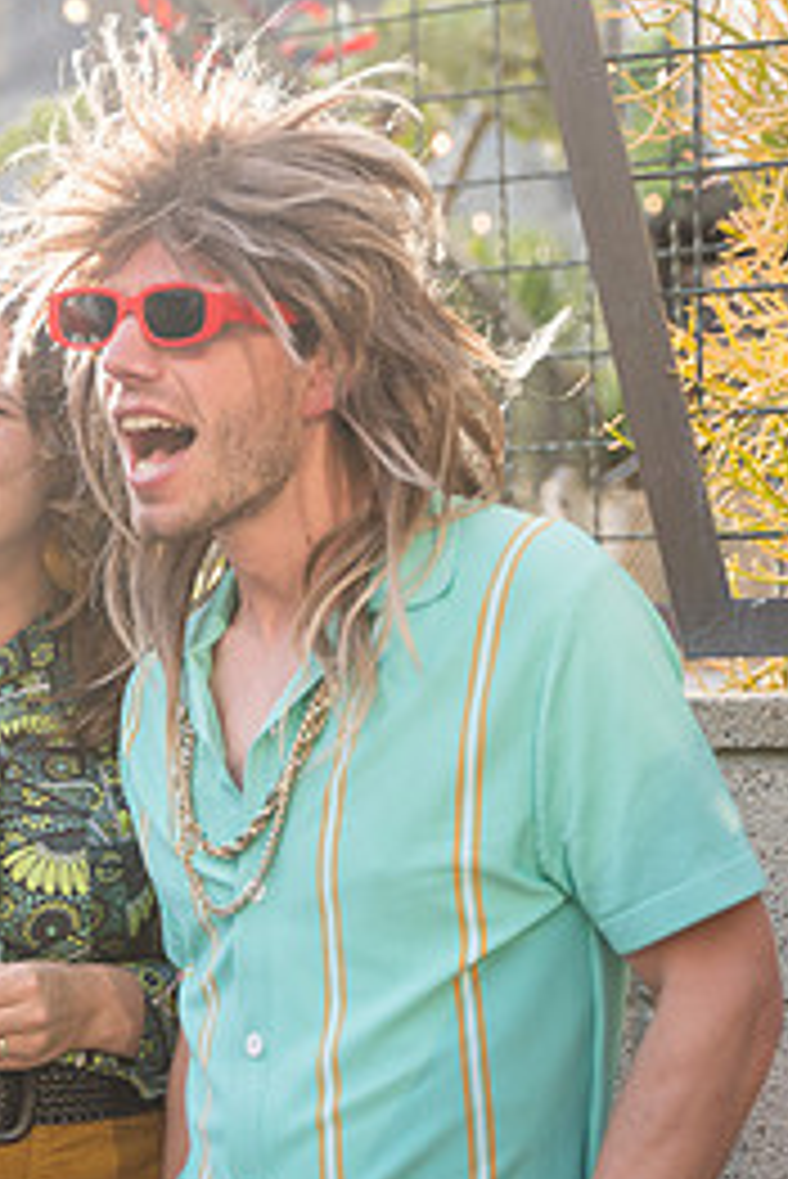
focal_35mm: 79
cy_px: 522
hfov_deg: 17.1
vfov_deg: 25.6
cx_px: 131
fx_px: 2590
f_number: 2.8
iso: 100
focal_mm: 46
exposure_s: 1/250
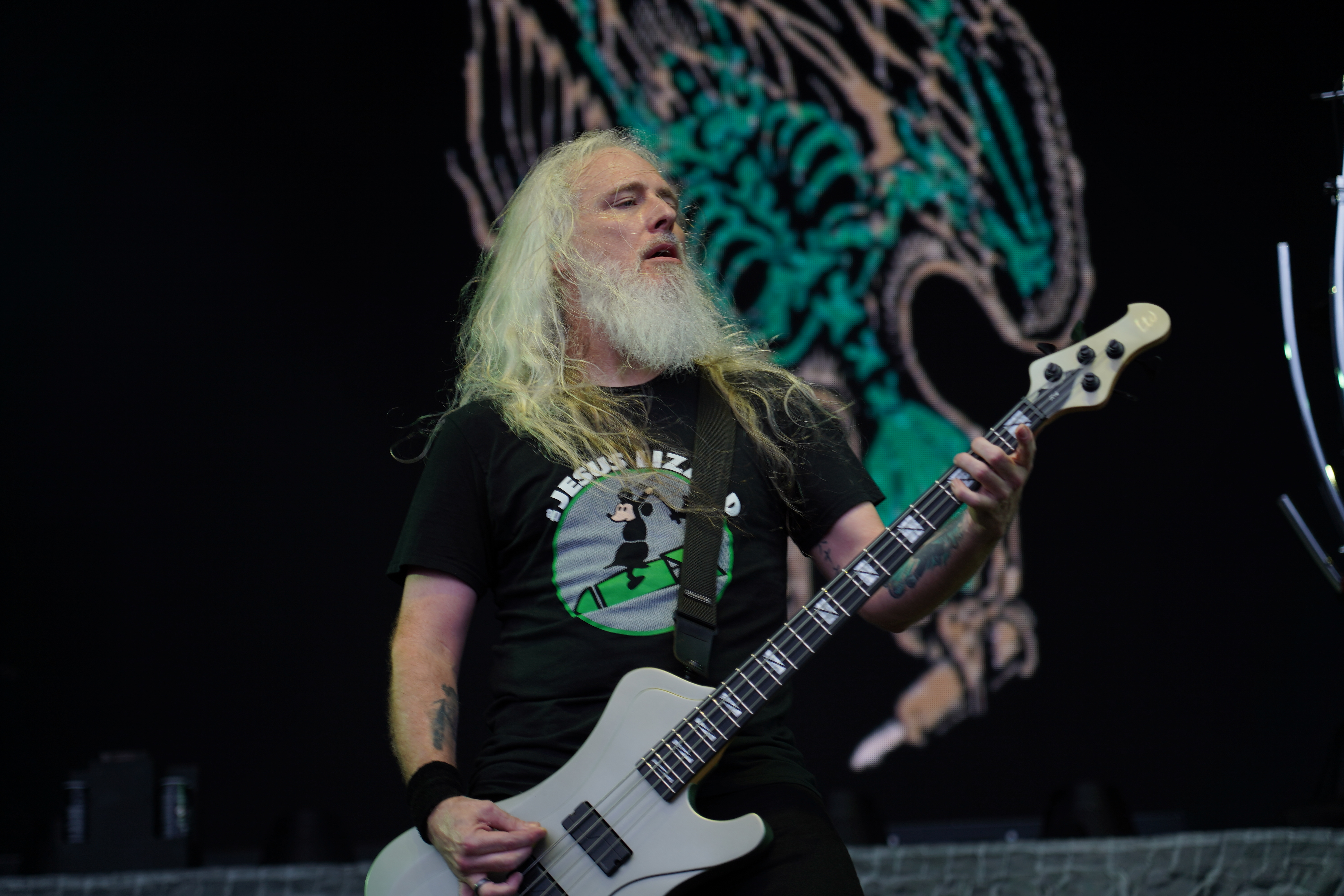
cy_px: 448
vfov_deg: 13.0
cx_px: 672
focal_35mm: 105
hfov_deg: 19.5
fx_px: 3920
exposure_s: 1/125
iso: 100
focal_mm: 105
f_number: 4
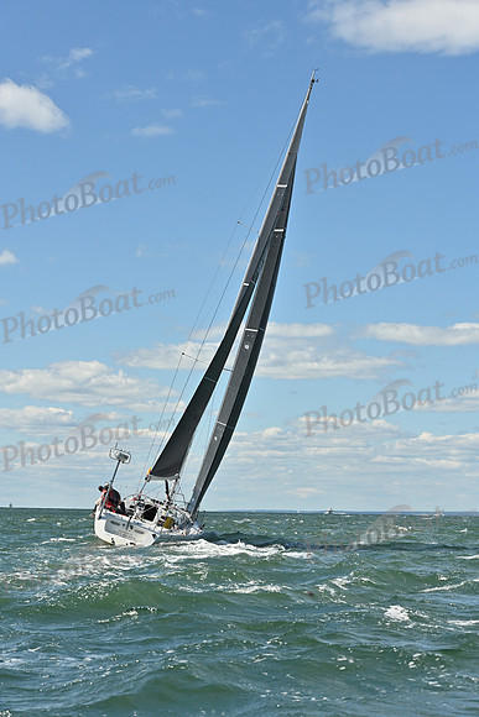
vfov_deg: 23.9
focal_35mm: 85
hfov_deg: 16.1
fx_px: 1695
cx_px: 240
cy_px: 358
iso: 320
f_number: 8
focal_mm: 85
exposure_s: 1/1600
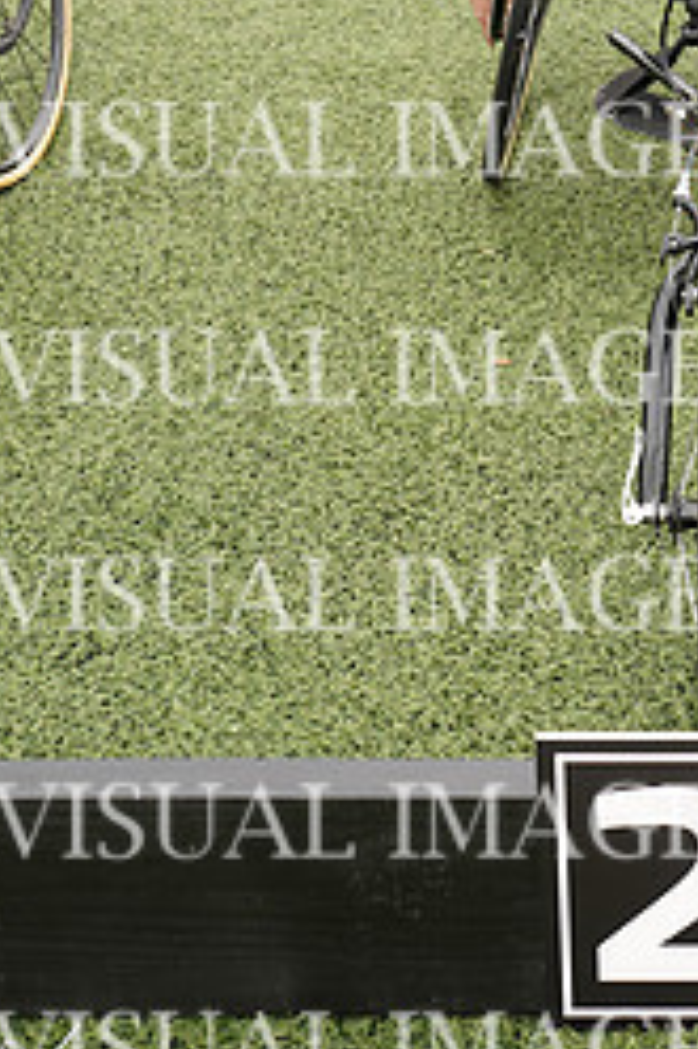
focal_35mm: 82
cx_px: 721
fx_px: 2388
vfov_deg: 23.8
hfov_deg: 16.2
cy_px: 25
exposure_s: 1/125
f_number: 8
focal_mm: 35
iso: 200
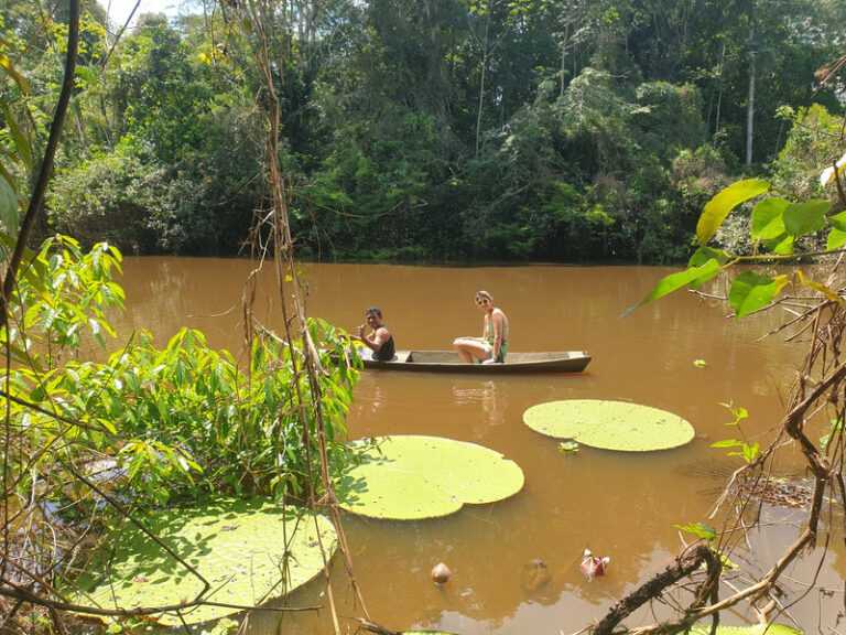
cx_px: 423
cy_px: 318
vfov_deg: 53.1
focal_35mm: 26
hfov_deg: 67.3
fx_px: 635
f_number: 2.4
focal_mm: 4.3
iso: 50
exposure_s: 1/532
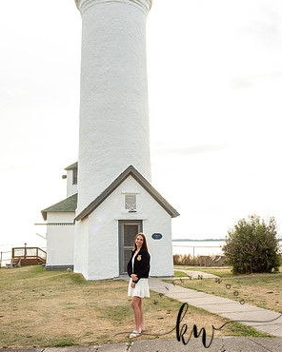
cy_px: 173
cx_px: 141
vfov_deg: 45.8
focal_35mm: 40
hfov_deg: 37.3
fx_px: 417
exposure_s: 1/250
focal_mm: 35
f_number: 10
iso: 400
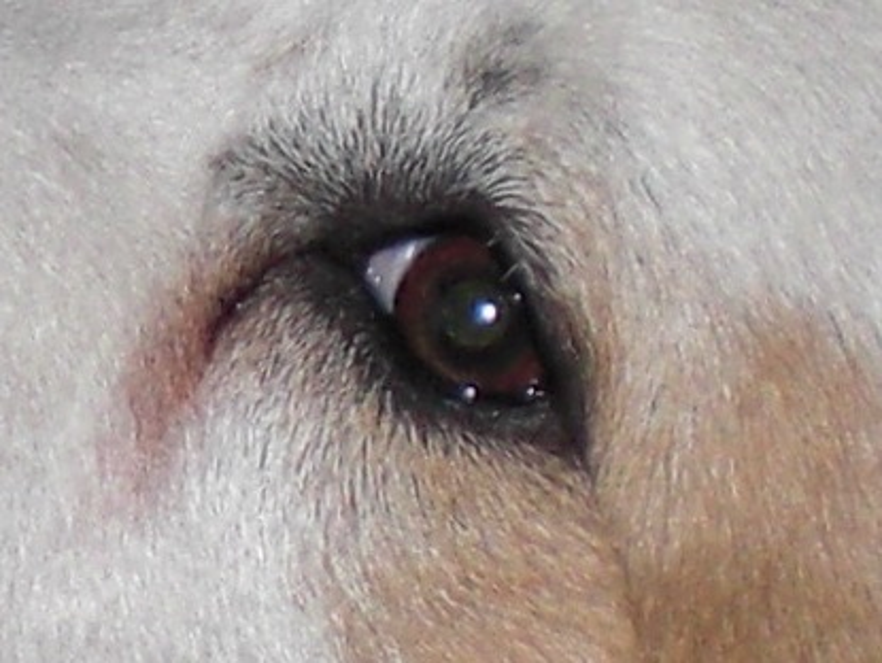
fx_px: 969
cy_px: 332
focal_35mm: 38
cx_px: 441
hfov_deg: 48.9
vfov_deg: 37.8
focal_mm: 6.3
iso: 100
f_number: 3.1
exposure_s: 1/60
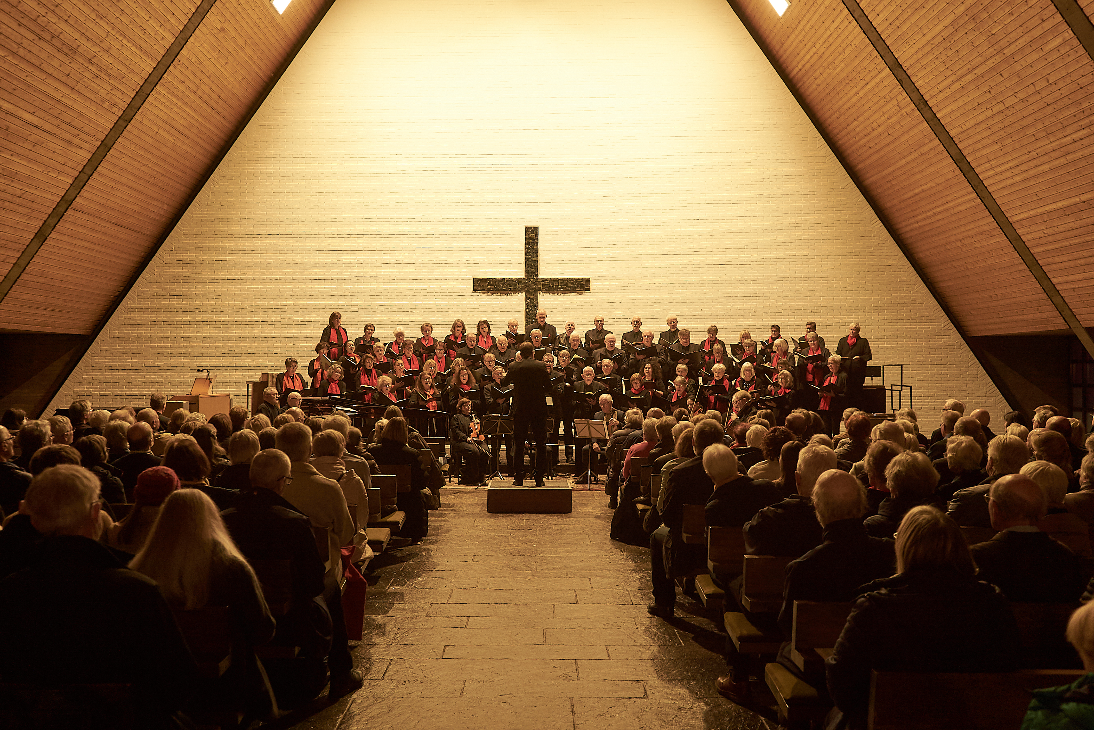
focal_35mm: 33
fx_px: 1003
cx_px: 547
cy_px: 365
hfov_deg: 57.2
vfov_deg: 40.0
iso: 800
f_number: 4.5
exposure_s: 1/40
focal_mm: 33
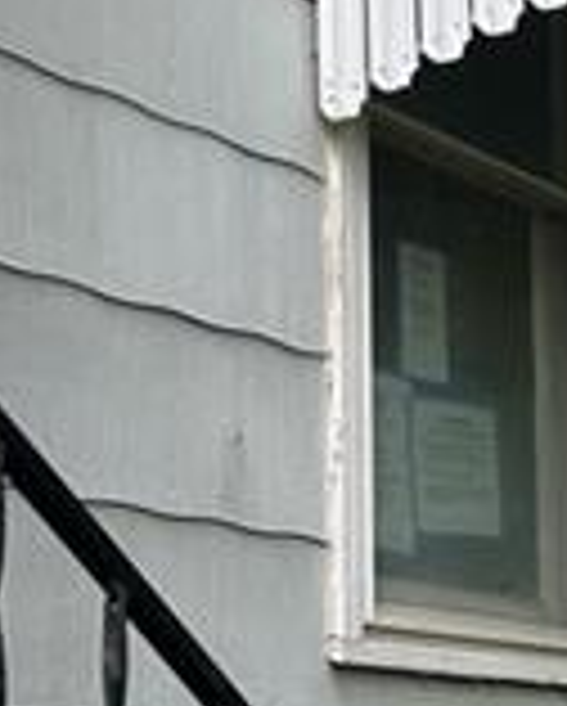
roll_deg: +1.6
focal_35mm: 124
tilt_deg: +8.0
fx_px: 2596
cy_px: 490
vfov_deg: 15.5
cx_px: 608
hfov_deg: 12.3
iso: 40
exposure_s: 1/210
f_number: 1.5
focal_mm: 5.7
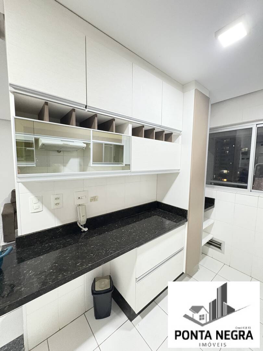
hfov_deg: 85.7
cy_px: 176
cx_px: 132
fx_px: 142
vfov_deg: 102.1
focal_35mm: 14
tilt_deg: -4.3
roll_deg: +0.2
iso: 800
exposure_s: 1/30
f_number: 2.2
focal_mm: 2.22
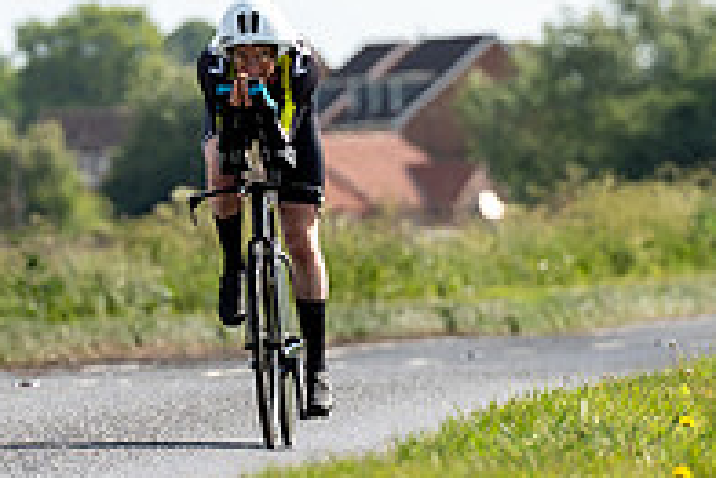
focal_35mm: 855
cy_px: 421
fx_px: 17017
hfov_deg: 2.4
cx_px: 228
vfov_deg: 1.6
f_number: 4
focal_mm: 188
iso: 100
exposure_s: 1/1000
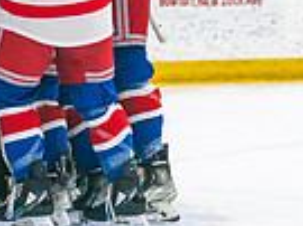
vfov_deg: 3.1
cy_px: -241
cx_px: -81
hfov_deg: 4.1
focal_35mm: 483
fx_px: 4224
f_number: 2.8
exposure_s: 1/1000
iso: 3200
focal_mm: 108
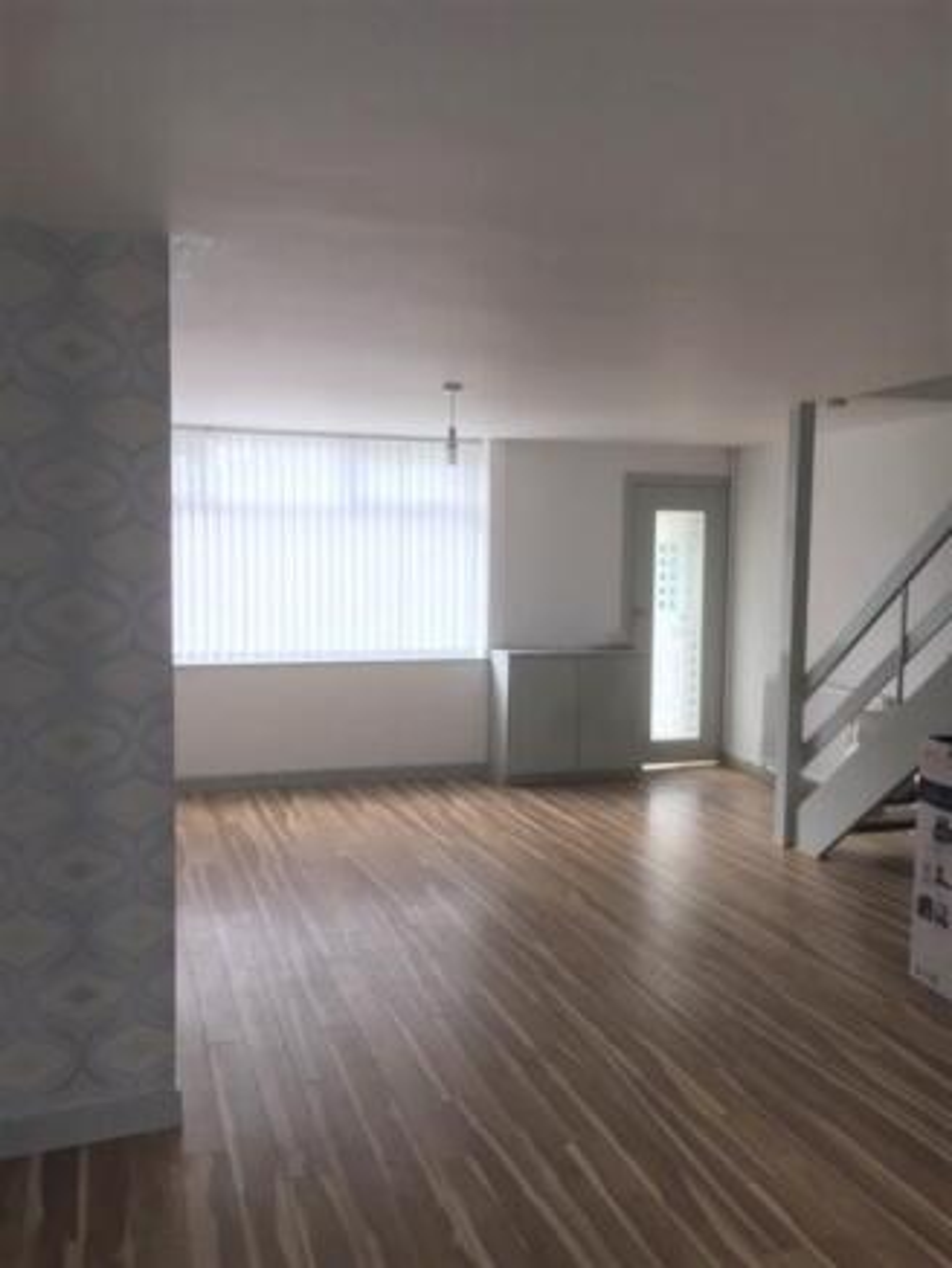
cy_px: 634
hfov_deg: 48.2
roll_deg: -0.9
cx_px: 476
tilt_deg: -3.0
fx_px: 1063
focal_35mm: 29
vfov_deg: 61.6
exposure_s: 1/120
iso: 25
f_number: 2.2
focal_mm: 4.15
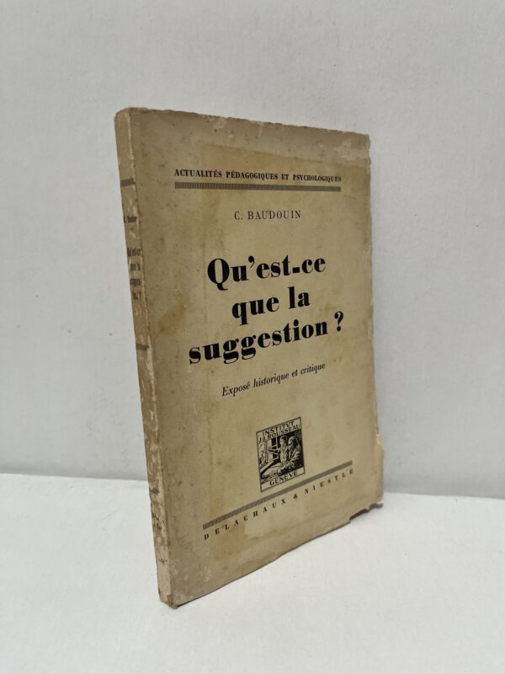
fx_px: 506
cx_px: 252
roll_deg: -3.0
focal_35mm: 26
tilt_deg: -16.6
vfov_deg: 67.3
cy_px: 337
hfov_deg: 53.1
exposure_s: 1/100
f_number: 1.6
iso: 125
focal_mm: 5.1
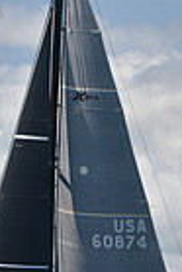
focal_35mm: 521
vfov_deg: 3.9
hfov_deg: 2.6
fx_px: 3941
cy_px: 295
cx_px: 105
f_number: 2.8
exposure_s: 1/3200
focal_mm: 125
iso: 250
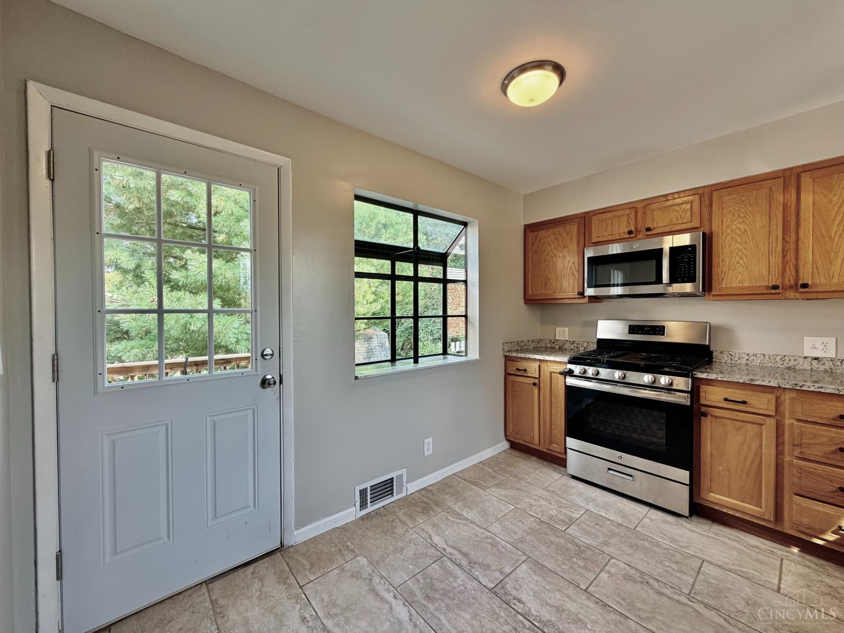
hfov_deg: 102.1
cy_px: 316
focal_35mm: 14
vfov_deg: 85.7
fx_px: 341
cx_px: 422
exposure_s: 1/121
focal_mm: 2.22
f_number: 2.2
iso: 100
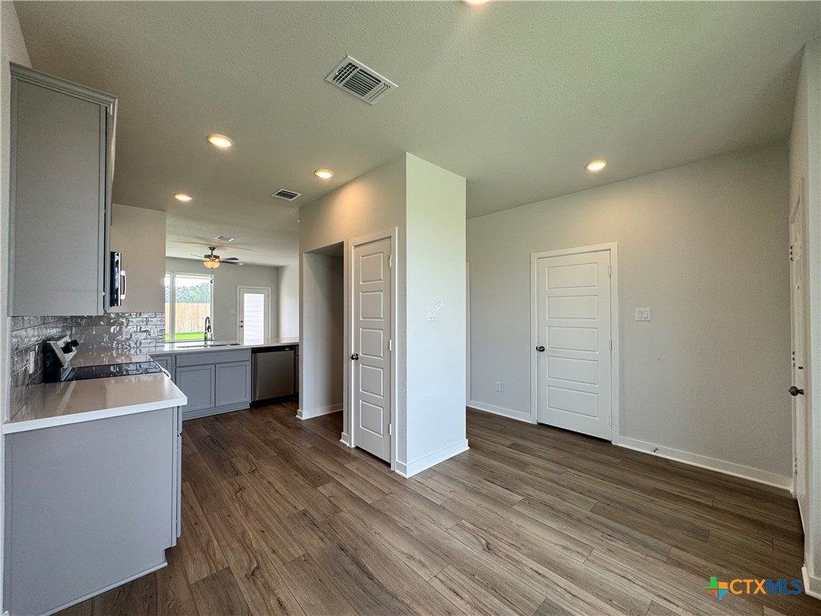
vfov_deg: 85.7
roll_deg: -0.3
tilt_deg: +0.0
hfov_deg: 102.1
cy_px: 308
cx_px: 410
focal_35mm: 14
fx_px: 332
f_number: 2.2
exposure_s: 1/120
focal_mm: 2.22
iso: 64
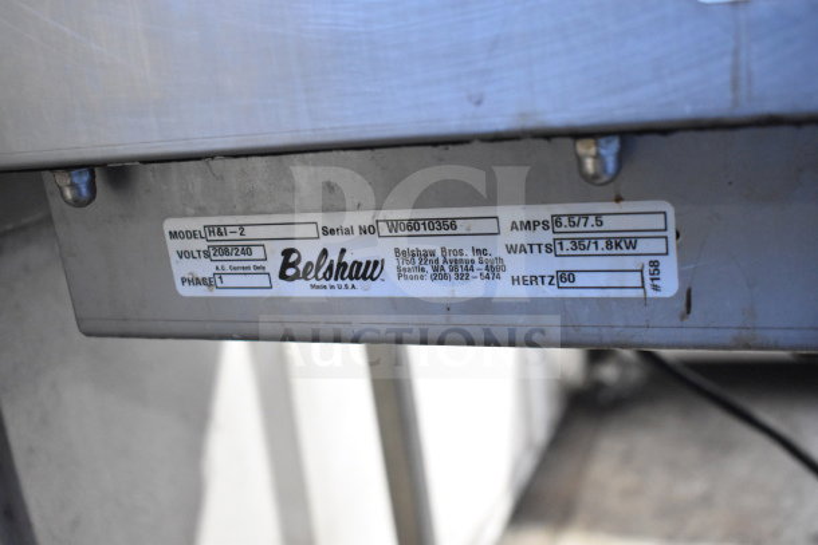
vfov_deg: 31.9
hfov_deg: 46.4
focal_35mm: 42
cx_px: 409
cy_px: 272
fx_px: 954
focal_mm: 28
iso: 5000
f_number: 4.2
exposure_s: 1/50
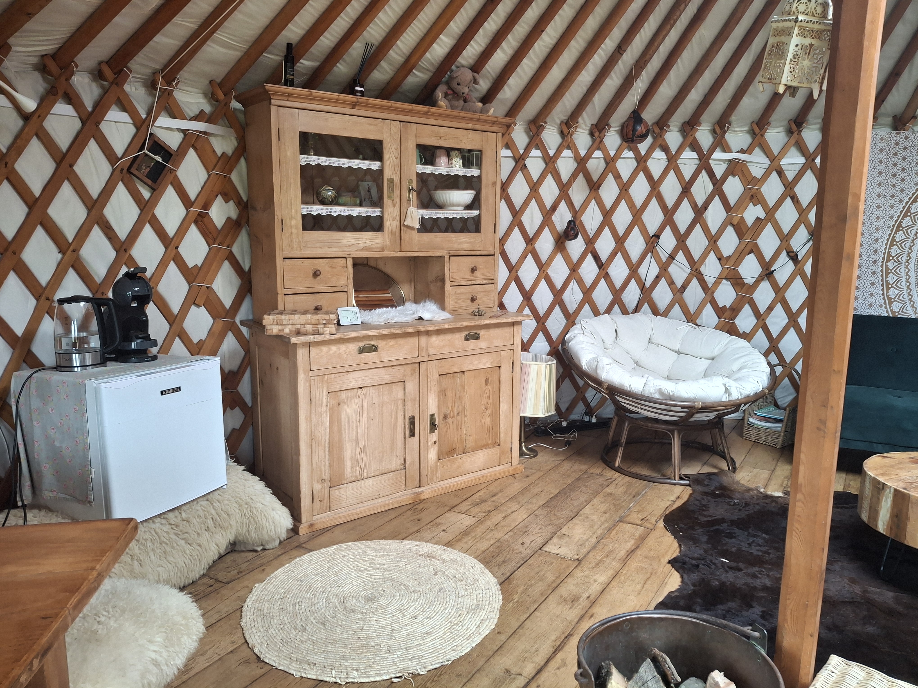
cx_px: 459
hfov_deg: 69.4
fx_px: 663
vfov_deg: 54.9
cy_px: 344
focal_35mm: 25
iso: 160
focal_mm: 4.69
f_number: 1.8
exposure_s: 1/50
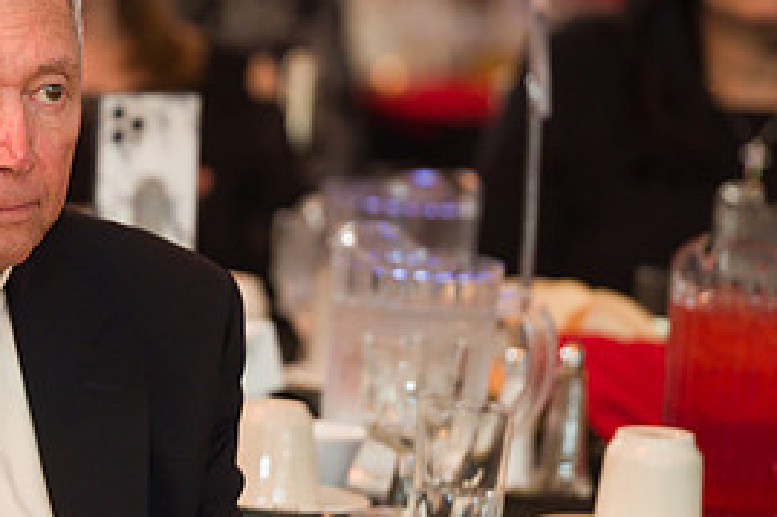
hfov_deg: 4.8
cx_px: 58
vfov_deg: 3.2
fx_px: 9296
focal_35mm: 431
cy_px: 176
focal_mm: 200
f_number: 3.2
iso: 1600
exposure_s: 1/125
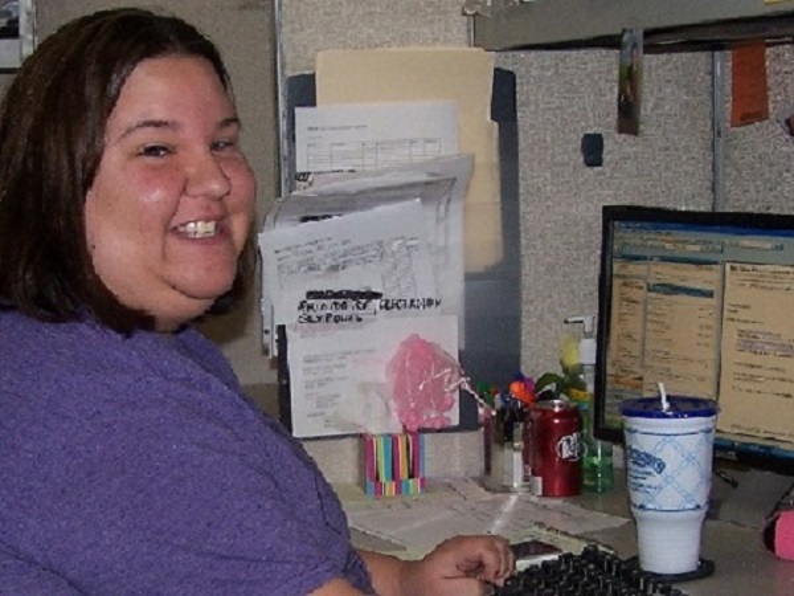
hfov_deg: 49.0
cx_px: 397
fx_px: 872
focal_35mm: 38
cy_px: 298
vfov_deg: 37.7
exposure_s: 1/60
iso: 140
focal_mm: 6.3
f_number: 2.8
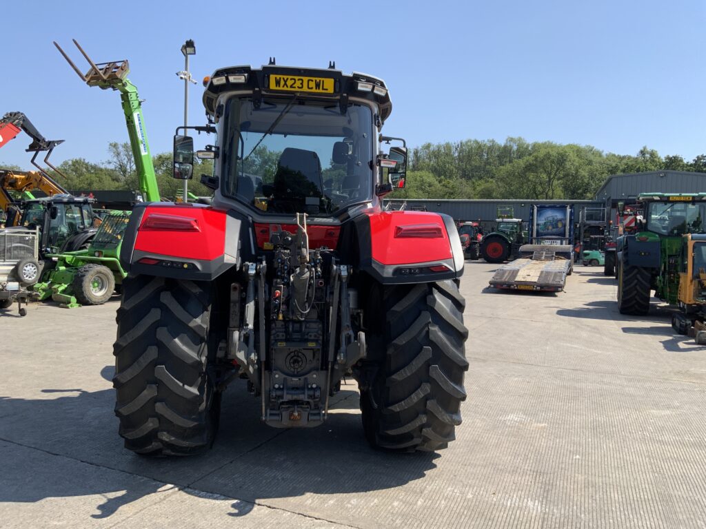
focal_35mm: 29
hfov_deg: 61.7
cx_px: 353
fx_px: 591
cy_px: 264
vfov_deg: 48.2
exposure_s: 1/1311
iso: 16
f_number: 1.8
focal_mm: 3
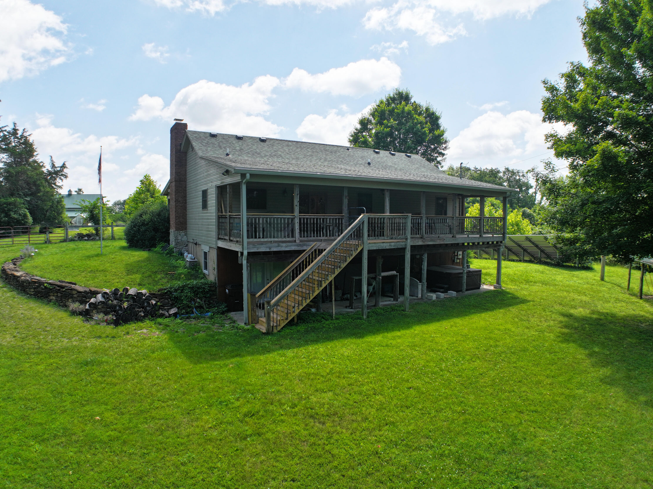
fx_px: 453
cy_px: 244
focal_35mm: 24
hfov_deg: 71.6
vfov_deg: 56.8
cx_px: 326
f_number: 2.8
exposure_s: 1/2500
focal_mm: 12.29
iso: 250
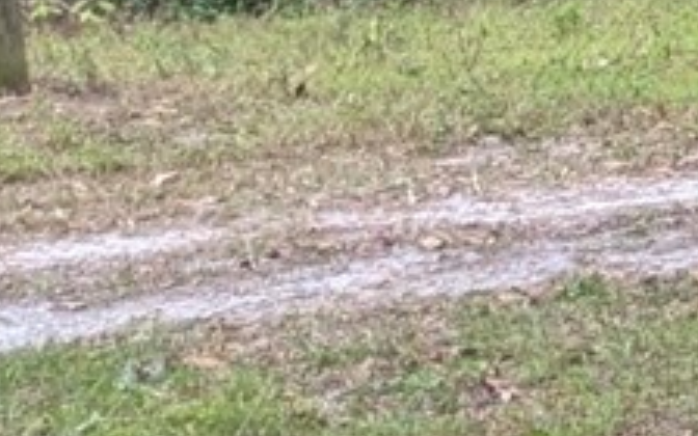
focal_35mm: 204
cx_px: 2328
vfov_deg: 6.4
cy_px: 283
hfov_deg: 8.2
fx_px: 3881
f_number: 1.73
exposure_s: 1/120
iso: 44
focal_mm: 4.38
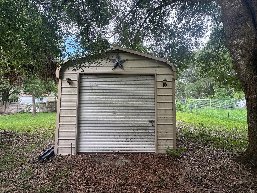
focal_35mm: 14
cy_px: 96
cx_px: 128
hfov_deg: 102.1
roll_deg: -0.7
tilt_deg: +3.5
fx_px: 104
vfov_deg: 85.7
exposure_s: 1/99
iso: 50
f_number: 2.2
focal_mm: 2.22
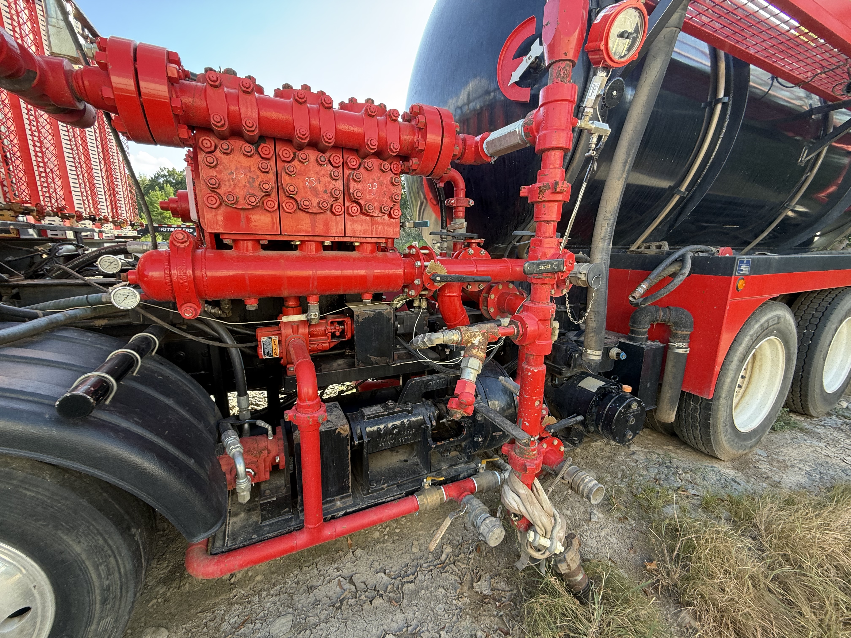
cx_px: 426
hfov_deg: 102.1
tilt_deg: -10.7
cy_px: 319
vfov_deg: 85.7
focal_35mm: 14
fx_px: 344
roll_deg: -1.0
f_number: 2.2
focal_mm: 2.22
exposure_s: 1/99
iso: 50
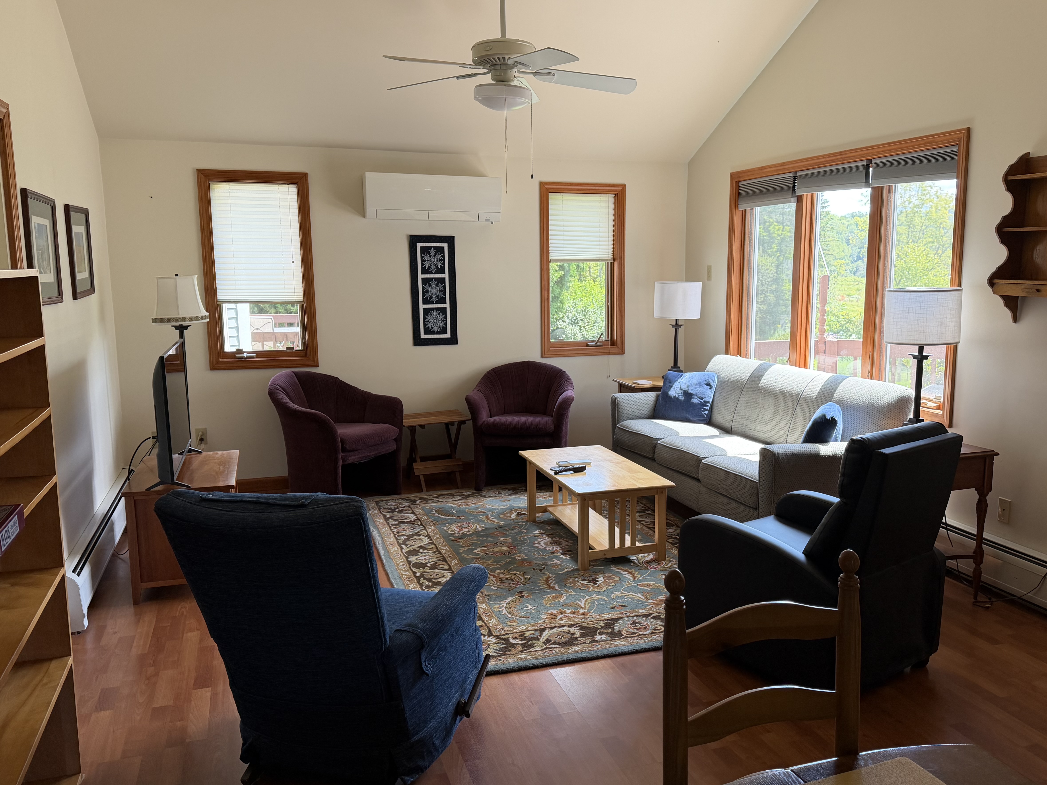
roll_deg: +0.0
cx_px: 569
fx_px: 877
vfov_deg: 48.2
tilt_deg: -9.0
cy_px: 395
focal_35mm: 29
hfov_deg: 61.6
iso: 125
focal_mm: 6.76
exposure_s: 1/177
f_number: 1.78
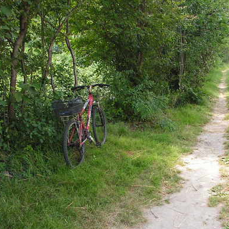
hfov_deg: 38.3
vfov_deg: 38.3
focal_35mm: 44
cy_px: 114
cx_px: 132
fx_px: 329
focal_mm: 6
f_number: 4.8
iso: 64
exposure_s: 1/80
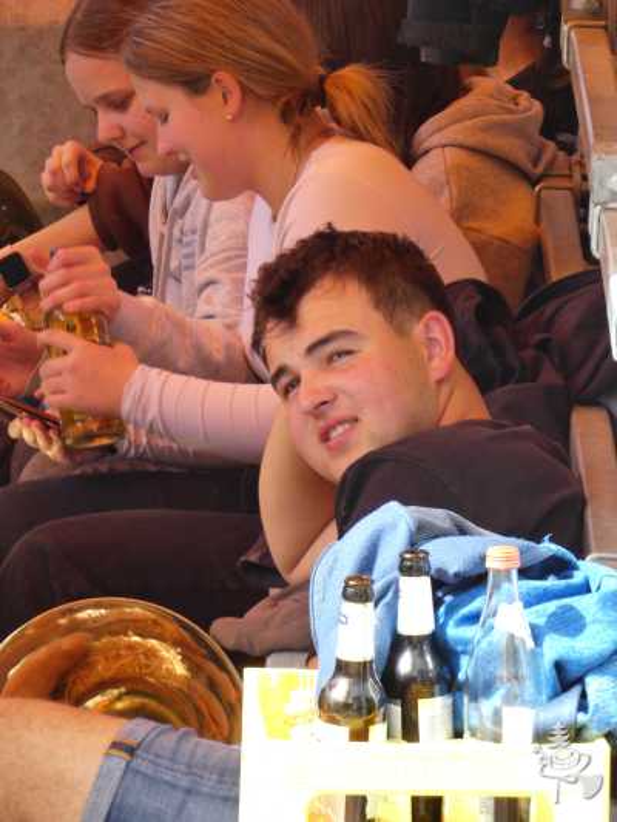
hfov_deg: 3.3
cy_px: 411
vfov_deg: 4.4
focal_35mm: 454
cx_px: 308
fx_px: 10785
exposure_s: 1/125
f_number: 5.6
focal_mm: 81.4
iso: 250
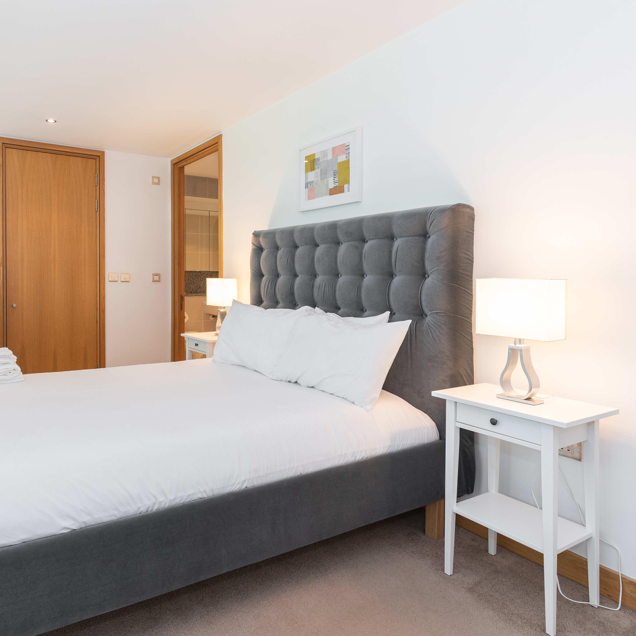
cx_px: 205
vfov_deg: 72.0
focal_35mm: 21
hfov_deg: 69.8
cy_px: 287
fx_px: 437
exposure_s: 1/13
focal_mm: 15
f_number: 6.3
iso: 400
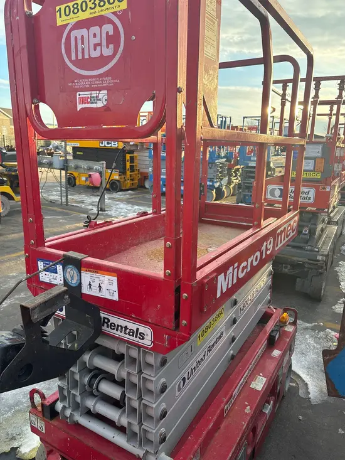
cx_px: 172
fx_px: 345
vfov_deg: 67.3
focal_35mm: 26
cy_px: 230
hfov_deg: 53.1
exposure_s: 1/377
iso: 50
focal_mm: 5.96
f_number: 1.6
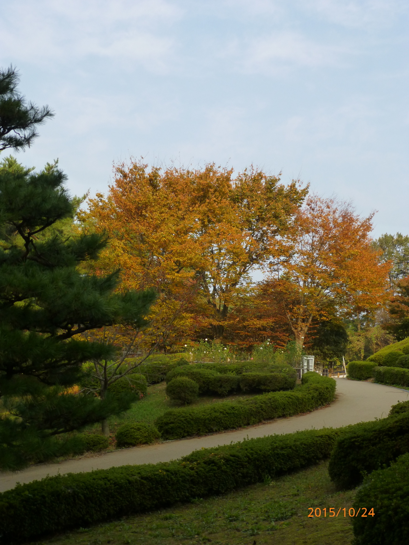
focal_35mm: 51
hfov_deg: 28.6
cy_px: 272
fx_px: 803
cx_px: 204
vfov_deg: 37.5
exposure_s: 1/500
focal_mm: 9
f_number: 4.4
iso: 160
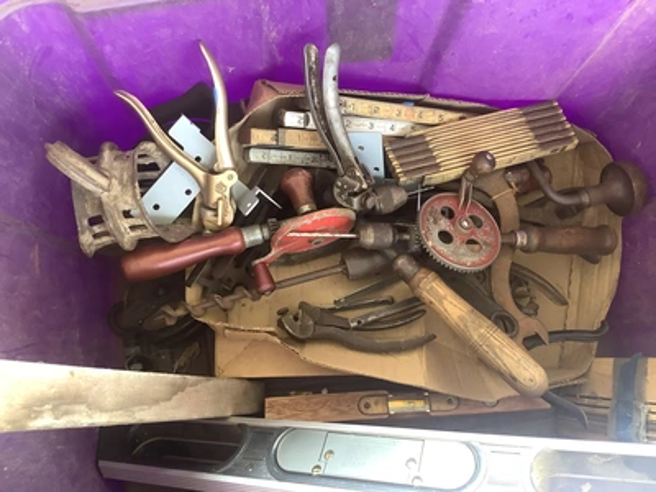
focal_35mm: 31
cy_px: 246
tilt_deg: -79.3
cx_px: 328
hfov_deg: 58.4
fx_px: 587
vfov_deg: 45.4
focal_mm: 3.3
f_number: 2.4
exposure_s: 1/60
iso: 160
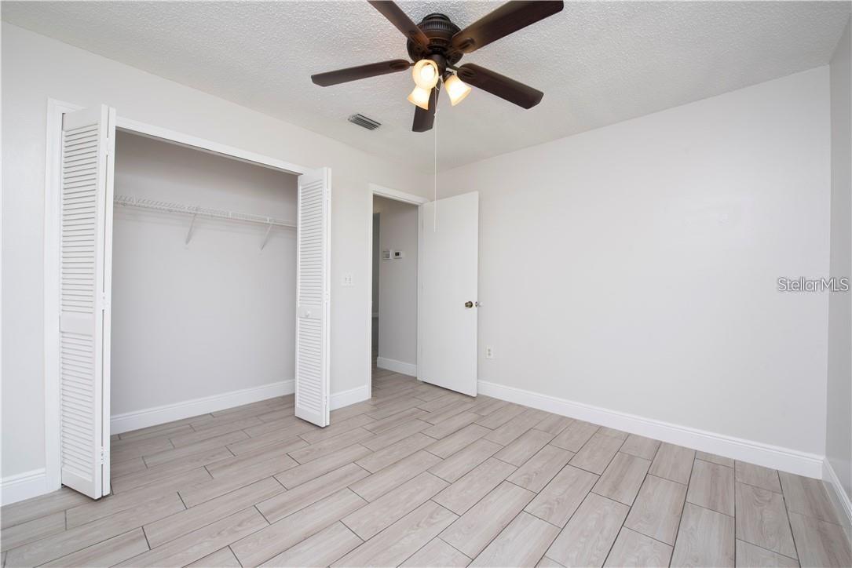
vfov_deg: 81.2
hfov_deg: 104.2
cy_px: 284
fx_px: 331
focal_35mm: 14
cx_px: 426
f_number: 10
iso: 400
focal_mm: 14
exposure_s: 1/80
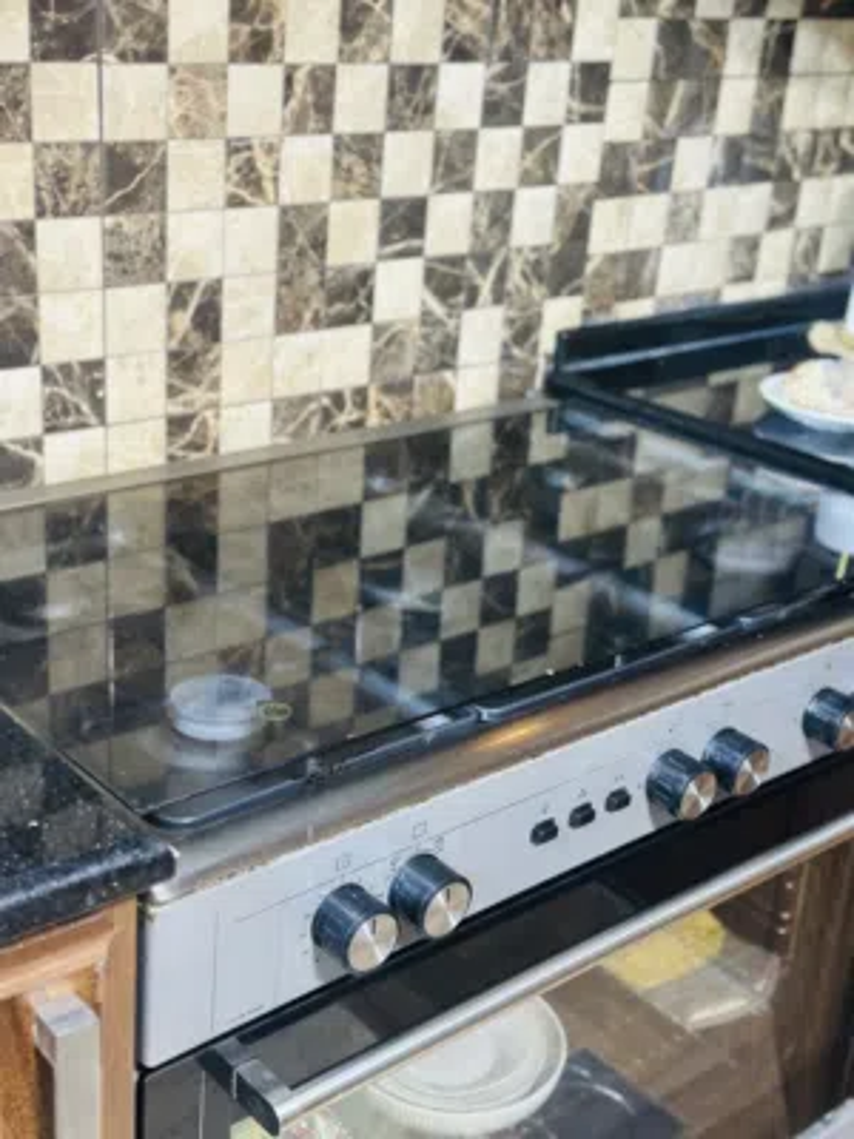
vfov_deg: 39.7
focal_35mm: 48
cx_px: 427
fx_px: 1579
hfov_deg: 30.3
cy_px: 570
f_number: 1.78
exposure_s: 1/40
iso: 640
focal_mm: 6.86
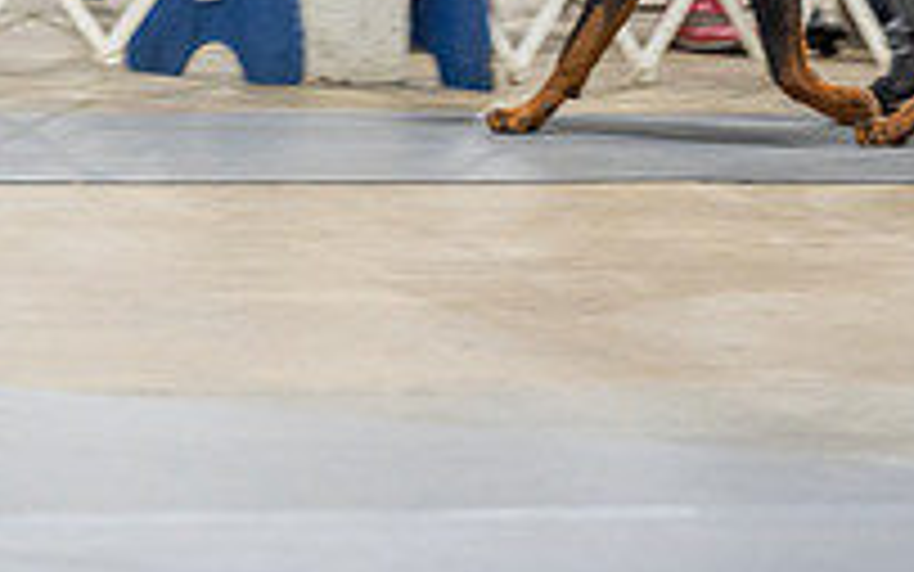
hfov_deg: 5.7
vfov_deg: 3.6
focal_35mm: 367
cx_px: 545
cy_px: -281
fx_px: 9144
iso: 2500
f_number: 2.8
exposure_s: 1/160
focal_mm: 126
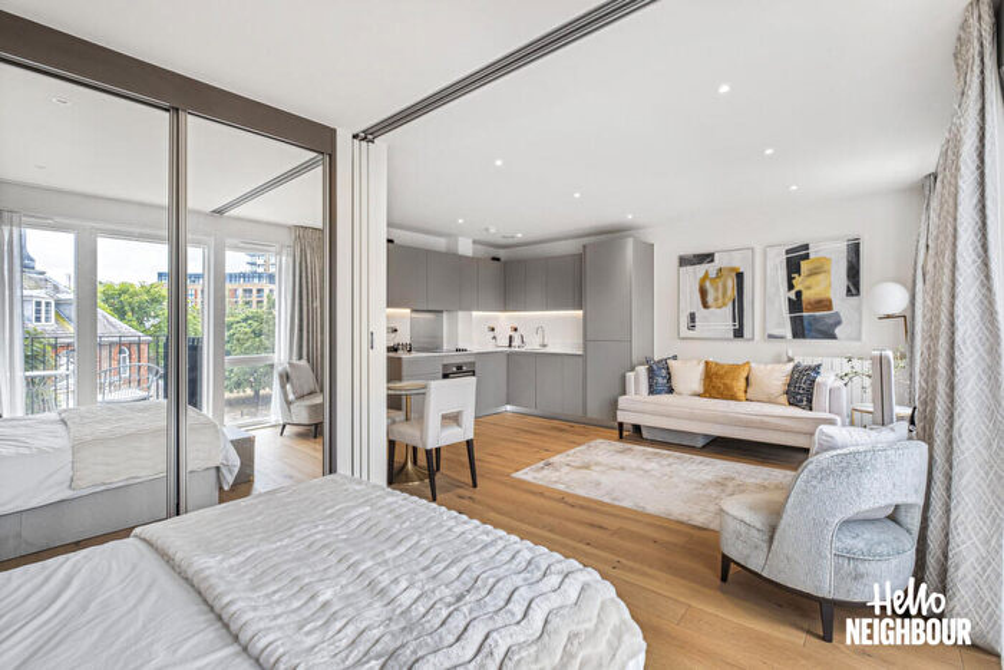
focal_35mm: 15
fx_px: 418
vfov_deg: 77.4
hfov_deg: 100.4
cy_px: 335
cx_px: 502
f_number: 9
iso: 320
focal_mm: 10
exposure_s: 1/20
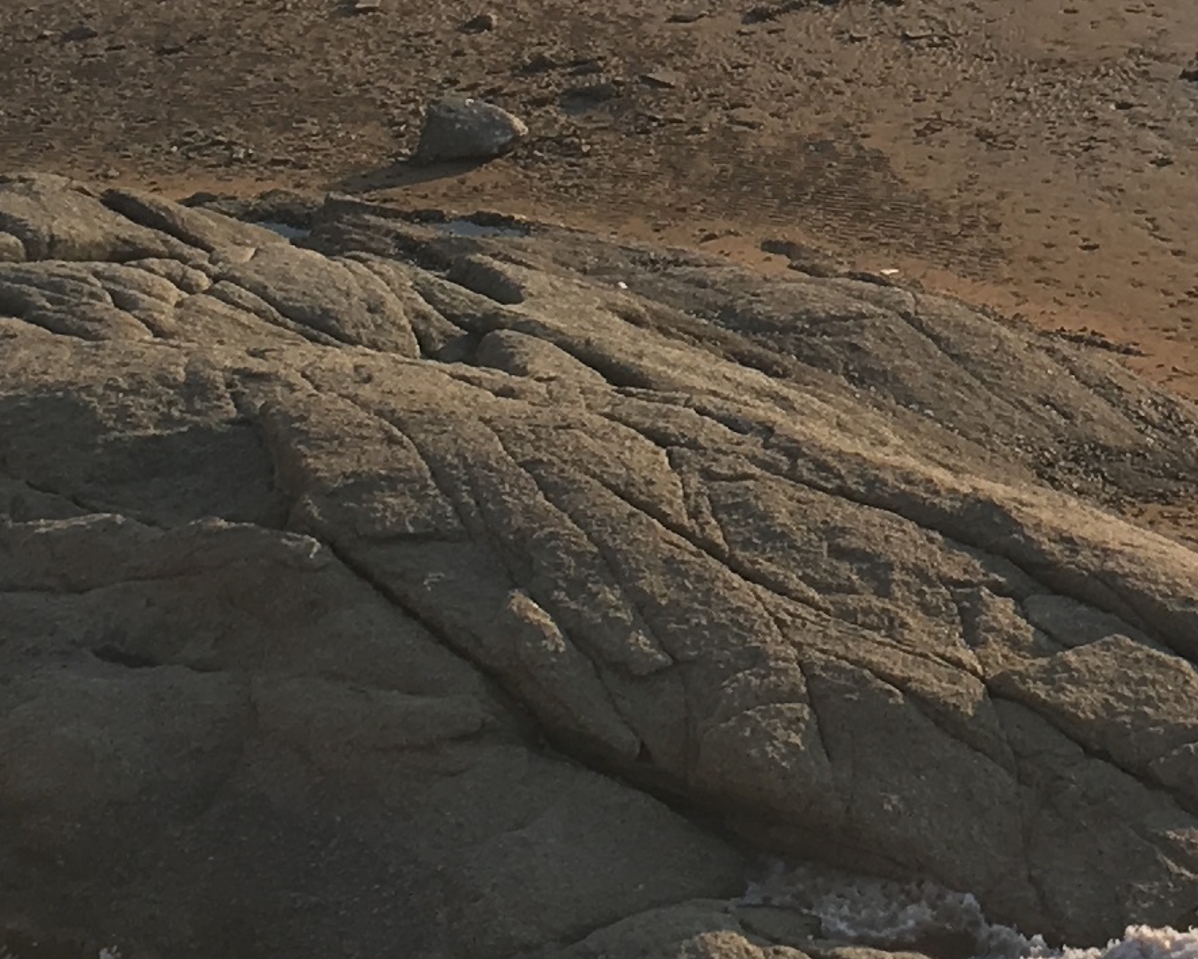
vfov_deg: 11.5
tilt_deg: -11.1
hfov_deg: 14.5
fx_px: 4574
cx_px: 1365
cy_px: -466
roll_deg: -0.1
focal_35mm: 129
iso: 25
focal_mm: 4.15
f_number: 2.2
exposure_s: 1/1054
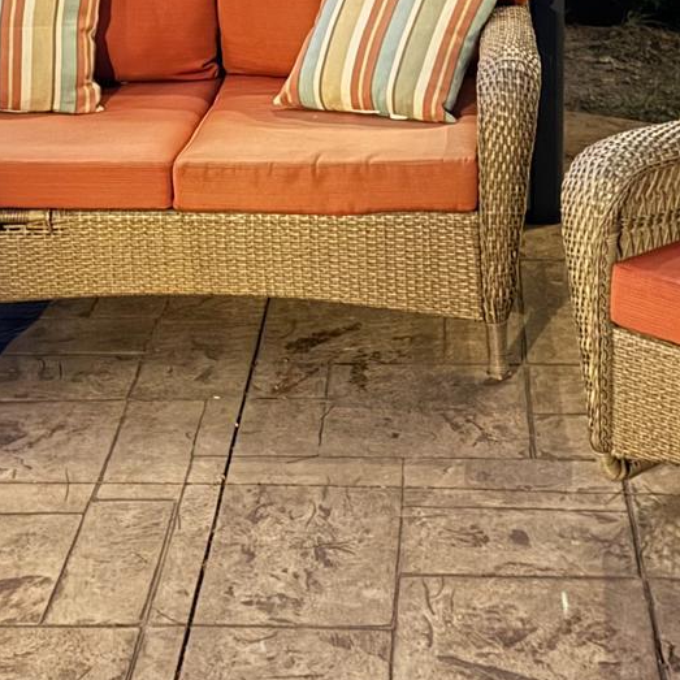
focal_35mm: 83
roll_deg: +2.7
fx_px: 1845
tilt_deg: -19.0
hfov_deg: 20.8
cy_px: 111
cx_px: 246
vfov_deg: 20.6
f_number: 1.78
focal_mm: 6.76
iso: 1600
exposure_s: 1/5
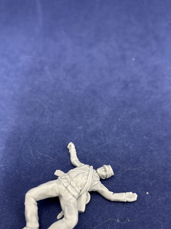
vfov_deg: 48.0
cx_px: 73
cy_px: 157
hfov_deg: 37.6
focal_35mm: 38
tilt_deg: -49.6
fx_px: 250
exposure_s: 1/50
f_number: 1.6
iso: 160
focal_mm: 5.96
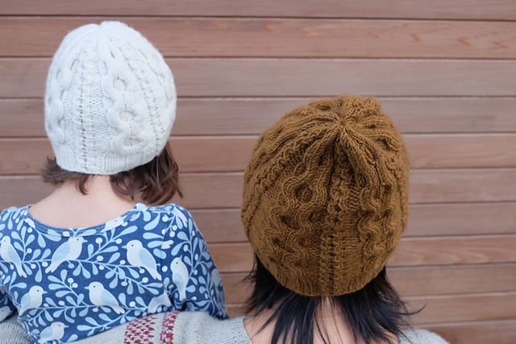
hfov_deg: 47.4
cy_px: 172
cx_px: 258
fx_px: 588
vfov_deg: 32.6
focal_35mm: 41
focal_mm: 27
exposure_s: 1/160
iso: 400
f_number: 5
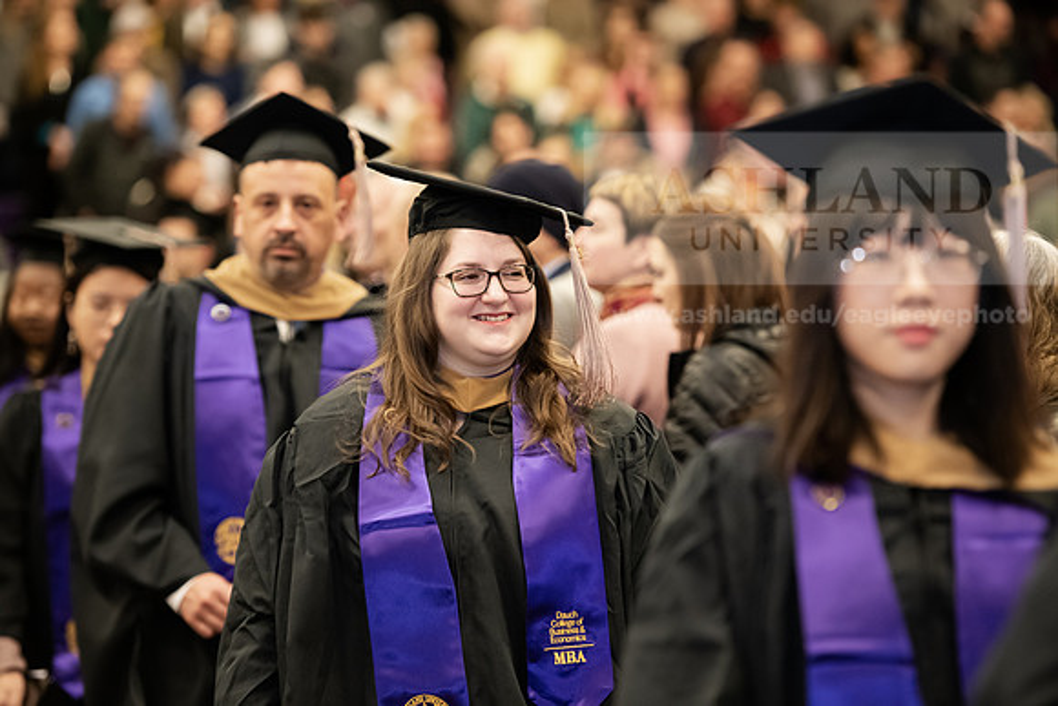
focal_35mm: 150
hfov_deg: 13.7
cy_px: 353
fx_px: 4409
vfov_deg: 9.2
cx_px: 529
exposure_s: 1/200
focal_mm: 150
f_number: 3.2
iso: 2500
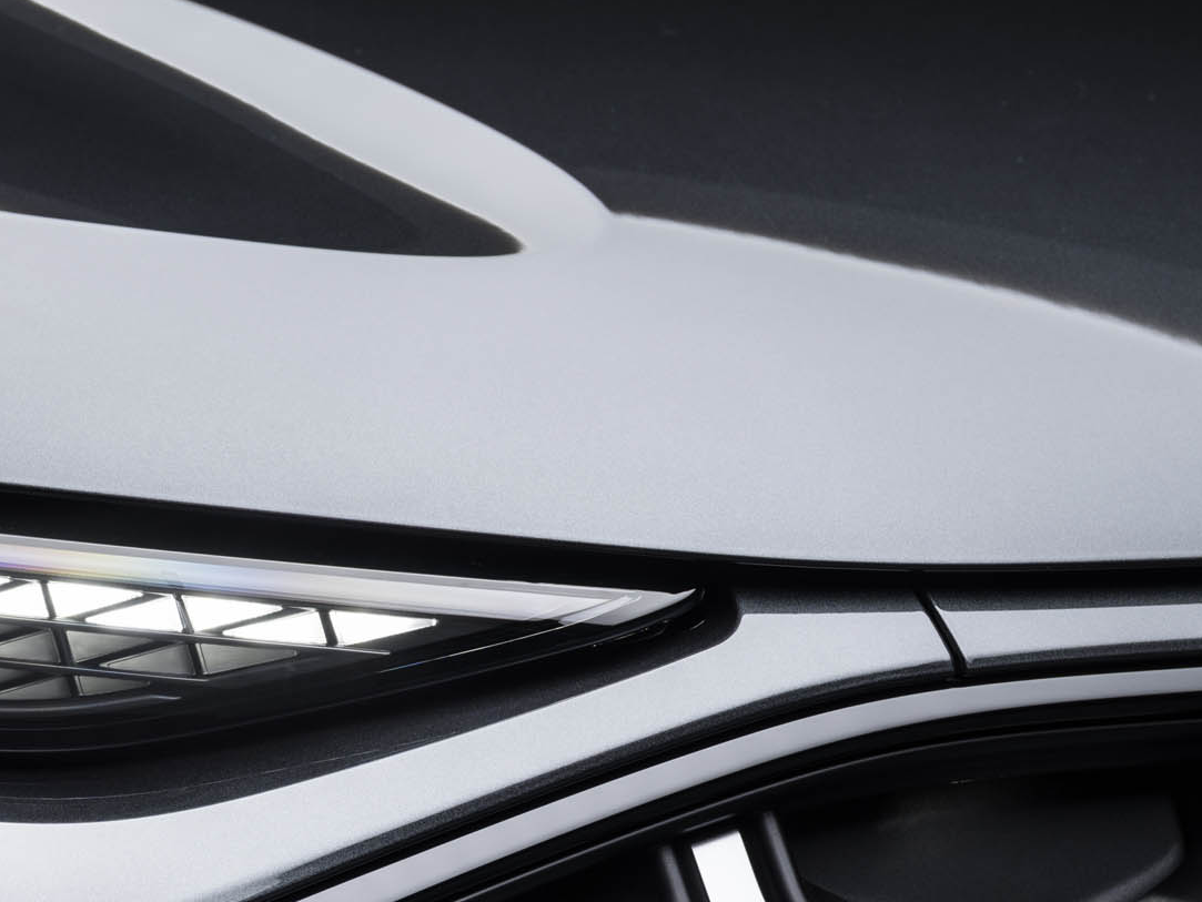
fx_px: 7294
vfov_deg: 7.0
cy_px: 1071
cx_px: -99
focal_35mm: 210
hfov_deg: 9.3
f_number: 8
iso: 125
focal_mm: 100
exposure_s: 1/40
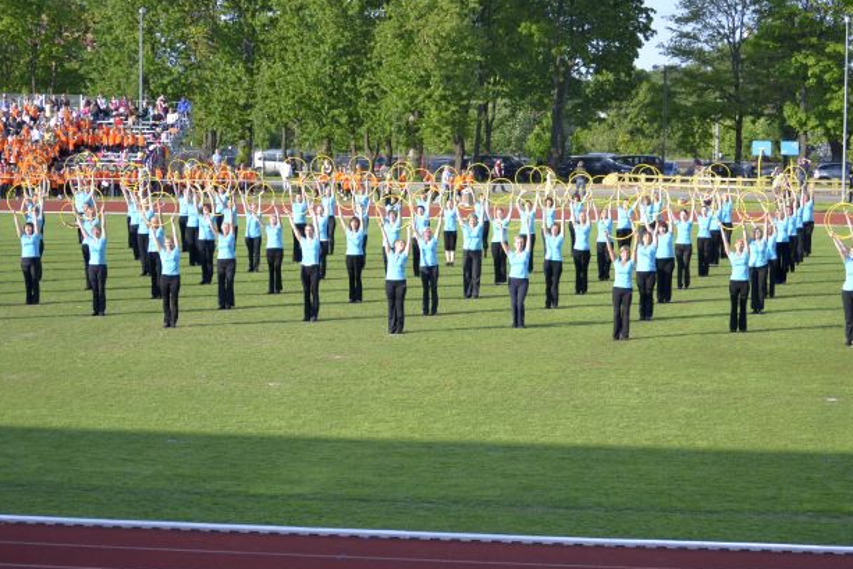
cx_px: 458
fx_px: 2551
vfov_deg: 12.7
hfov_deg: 19.0
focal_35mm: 108
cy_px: 365
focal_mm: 55
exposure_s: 1/1000
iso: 400
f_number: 4.5
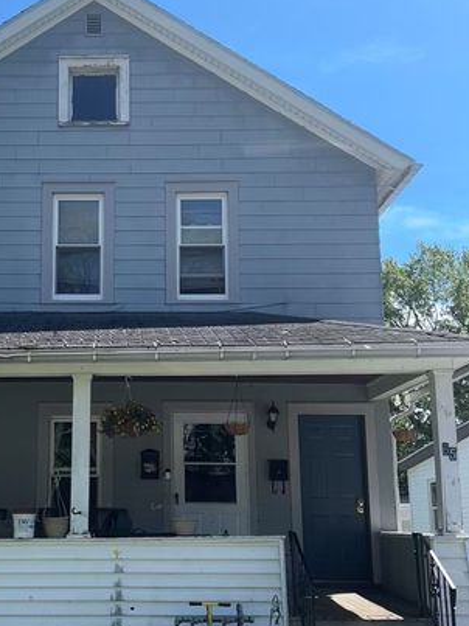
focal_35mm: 43
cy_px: 358
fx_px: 777
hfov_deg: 32.7
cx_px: 96
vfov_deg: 43.7
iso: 50
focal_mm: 5.7
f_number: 1.5
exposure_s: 1/2513
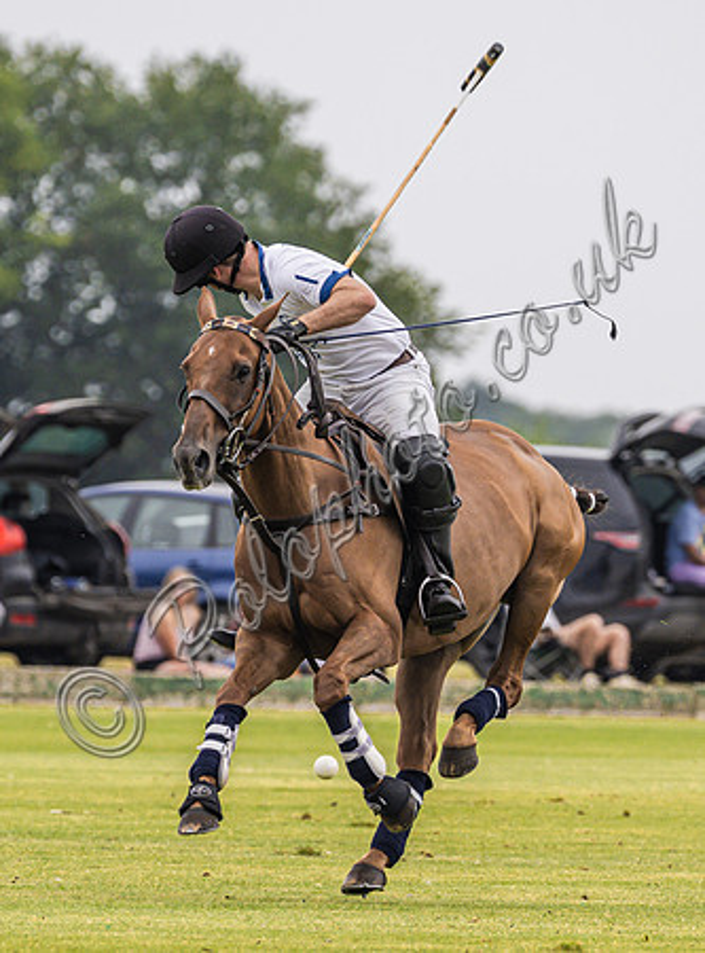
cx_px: 424
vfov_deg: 2.9
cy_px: 578
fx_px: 18607
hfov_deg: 2.2
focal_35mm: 679
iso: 800
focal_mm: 280
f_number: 5.3
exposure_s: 1/1250
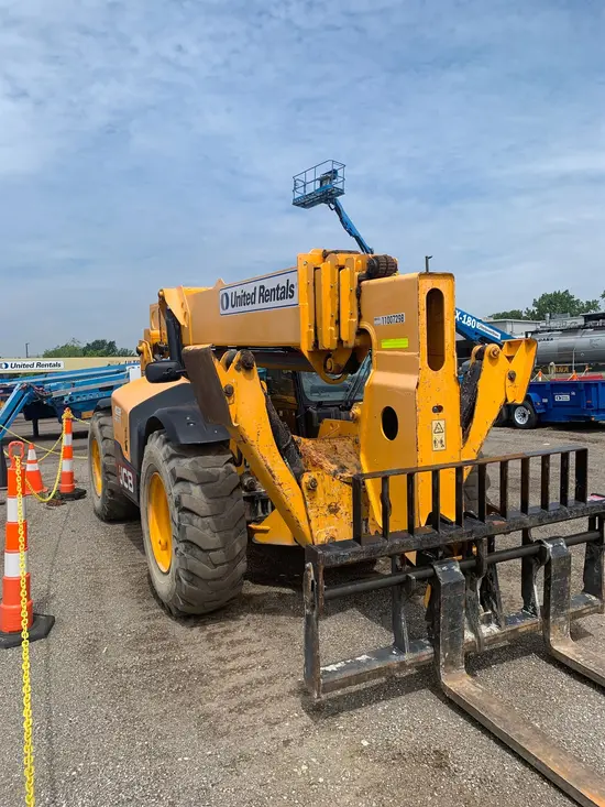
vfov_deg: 67.3
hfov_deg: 53.1
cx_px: 302
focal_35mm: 26
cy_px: 404
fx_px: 606
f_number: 1.8
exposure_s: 1/2421
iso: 25
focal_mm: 4.25
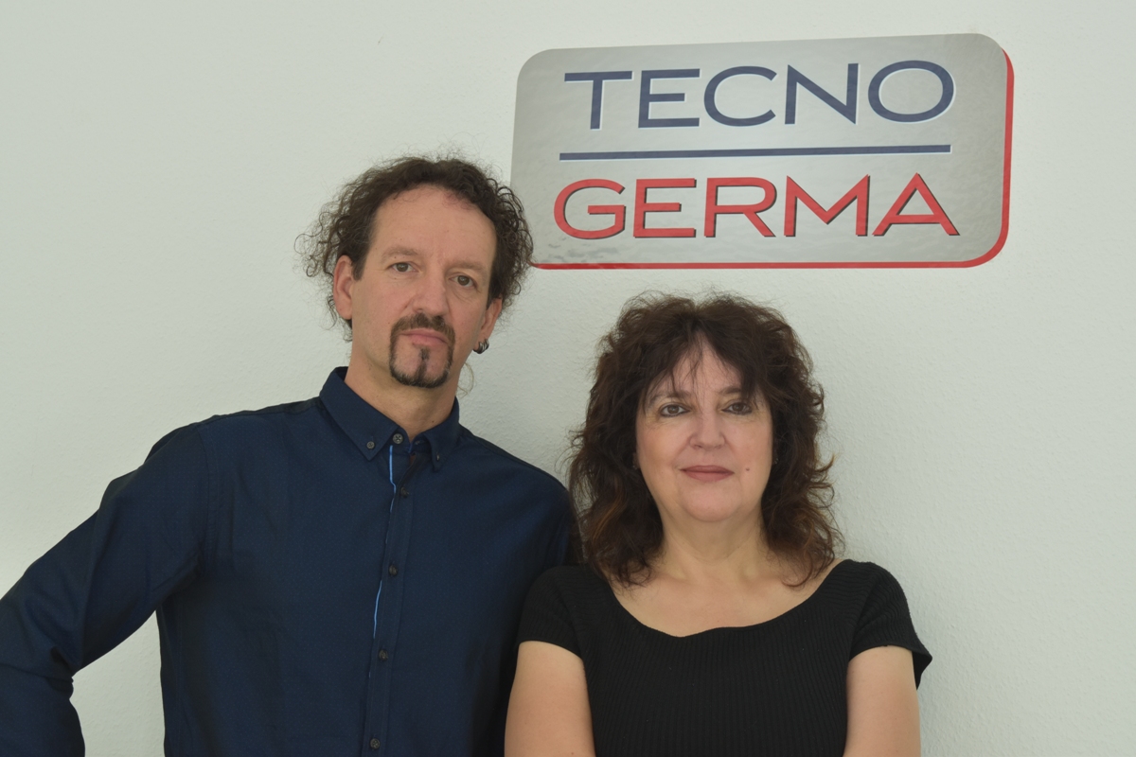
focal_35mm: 72
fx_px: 2272
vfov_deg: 18.9
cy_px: 378
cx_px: 568
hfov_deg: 28.1
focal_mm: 48
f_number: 5.3
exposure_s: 1/40
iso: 400
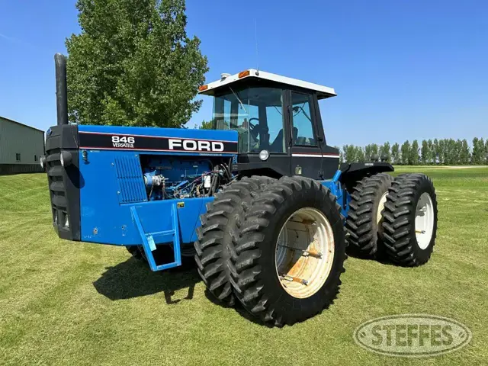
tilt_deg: -2.7
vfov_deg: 56.8
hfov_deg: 71.6
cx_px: 244
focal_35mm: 24
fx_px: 338
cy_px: 183
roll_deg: +1.1
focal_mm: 6.86
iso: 80
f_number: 1.78
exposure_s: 1/3597
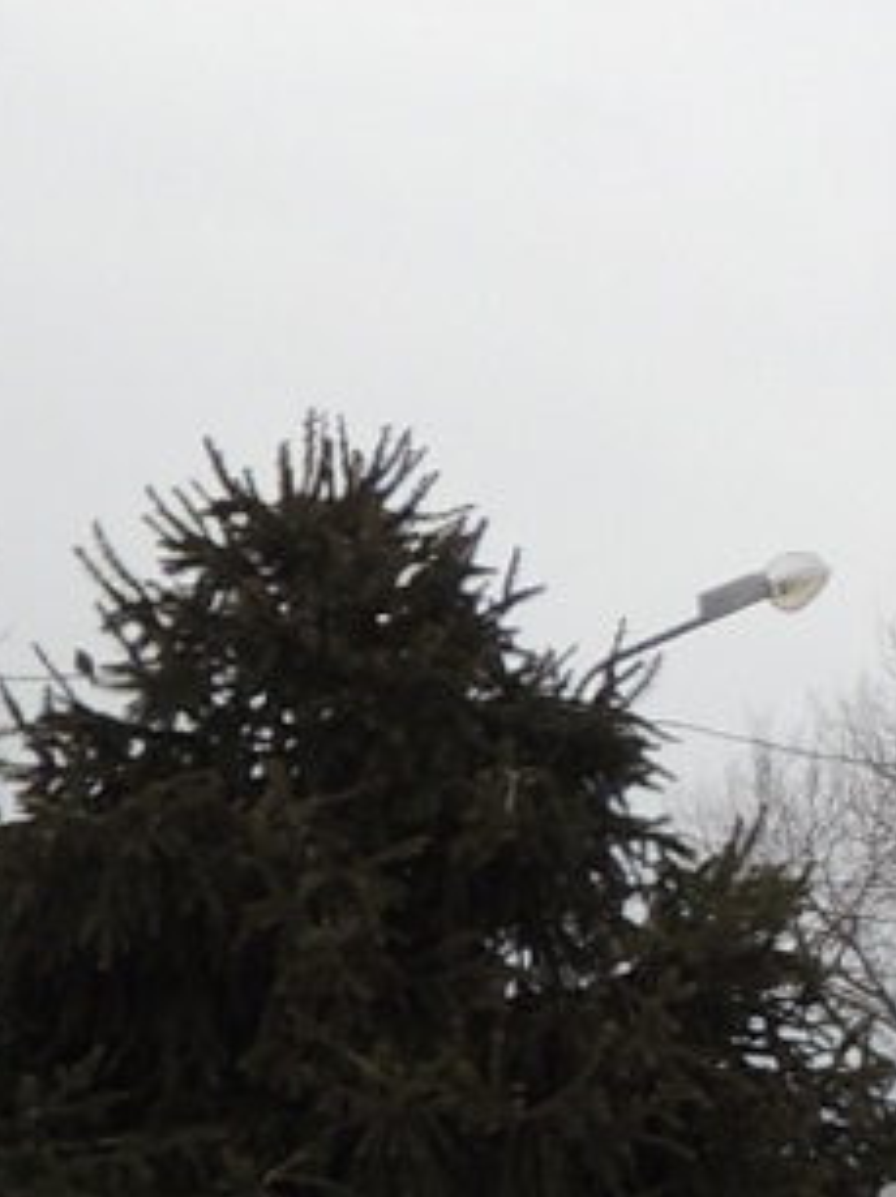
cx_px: 2244
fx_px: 7189
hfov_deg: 6.7
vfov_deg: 9.4
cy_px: 1496
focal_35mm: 208
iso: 100
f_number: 3.3
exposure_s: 1/500
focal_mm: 7.2
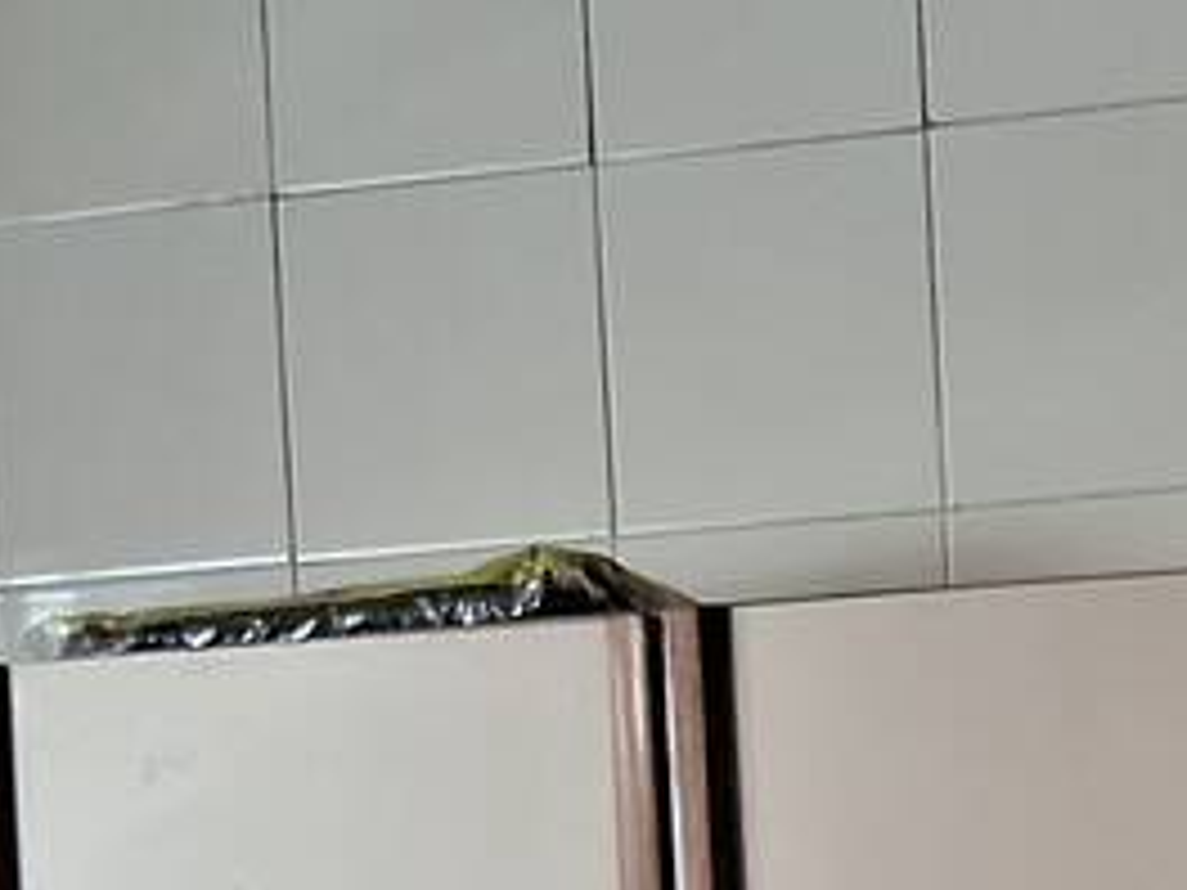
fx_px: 4869
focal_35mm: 142
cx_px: 2140
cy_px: 2063
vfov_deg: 9.4
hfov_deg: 12.7
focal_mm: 3.98
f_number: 1.8
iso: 320
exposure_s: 1/40
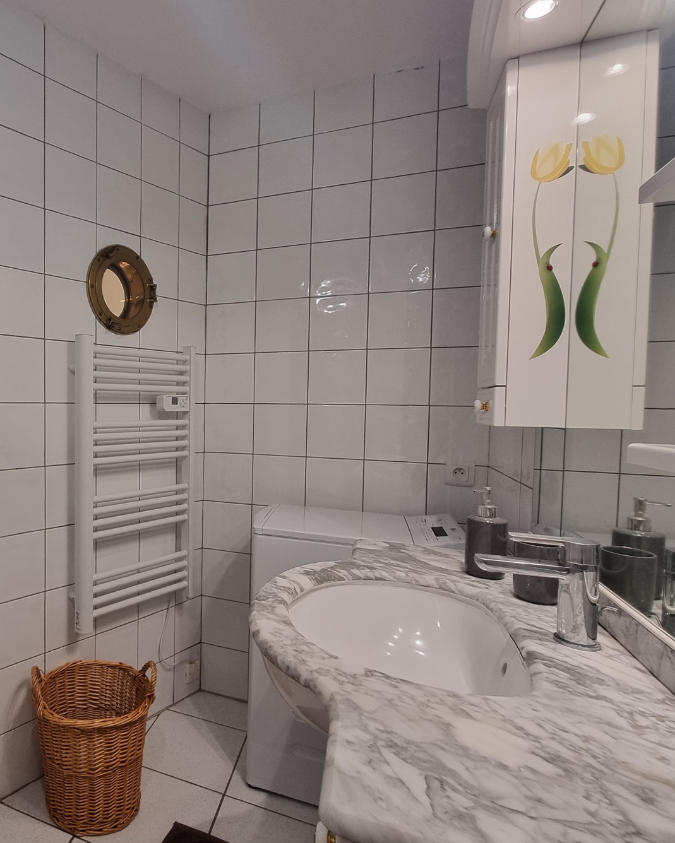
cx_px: 136
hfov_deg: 64.6
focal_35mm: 19
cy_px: 413
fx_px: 474
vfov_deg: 83.3
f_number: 2.2
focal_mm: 2.2
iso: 125
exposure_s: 1/50
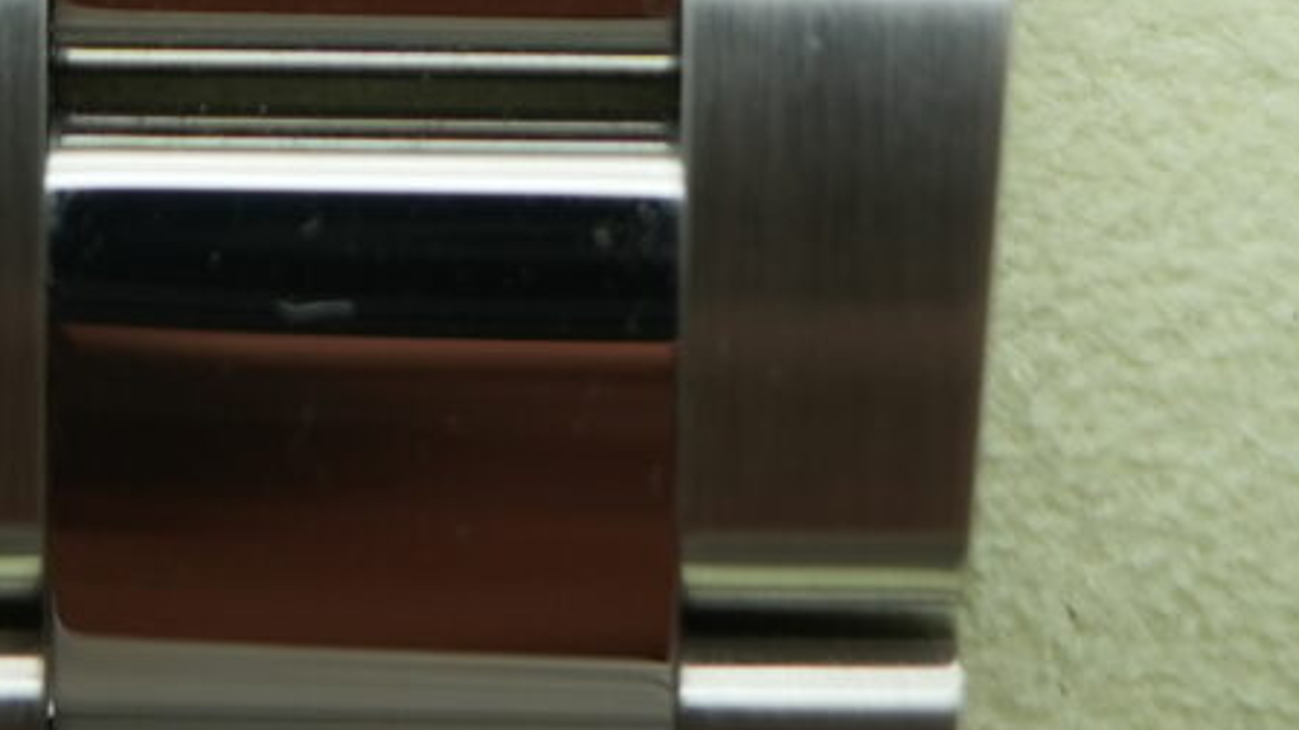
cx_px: 317
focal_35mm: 210
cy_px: -813
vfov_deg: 5.6
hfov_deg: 10.2
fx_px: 7230
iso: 400
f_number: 5
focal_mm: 35
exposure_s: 1/250
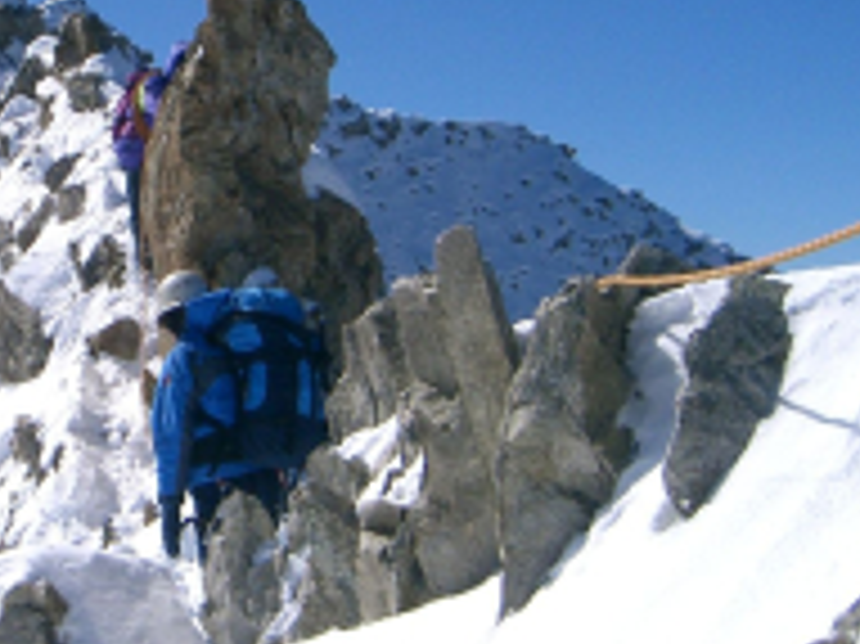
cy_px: 144
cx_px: 20
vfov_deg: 16.8
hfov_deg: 21.8
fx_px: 2160
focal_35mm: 87
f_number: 4.8
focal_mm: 8
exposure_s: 1/2000
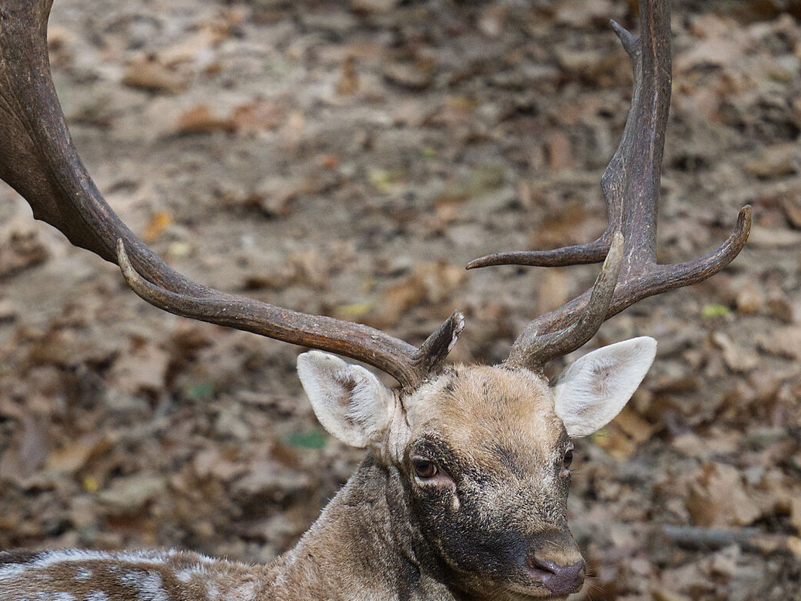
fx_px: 38722
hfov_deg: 1.2
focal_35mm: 1673
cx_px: 487
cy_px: 370
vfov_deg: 0.9
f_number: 5.6
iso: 800
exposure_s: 1/500
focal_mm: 500
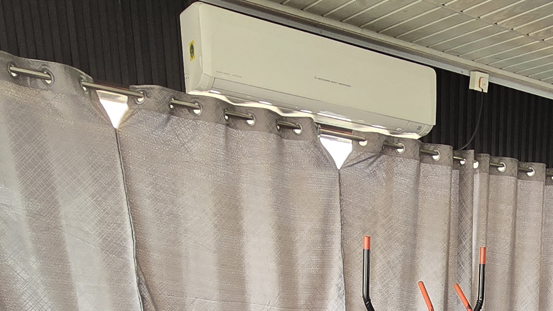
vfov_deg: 21.8
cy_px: 496
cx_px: 519
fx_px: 631
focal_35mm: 43
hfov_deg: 42.5
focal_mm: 2.2
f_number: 2.2
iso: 80
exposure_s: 1/50
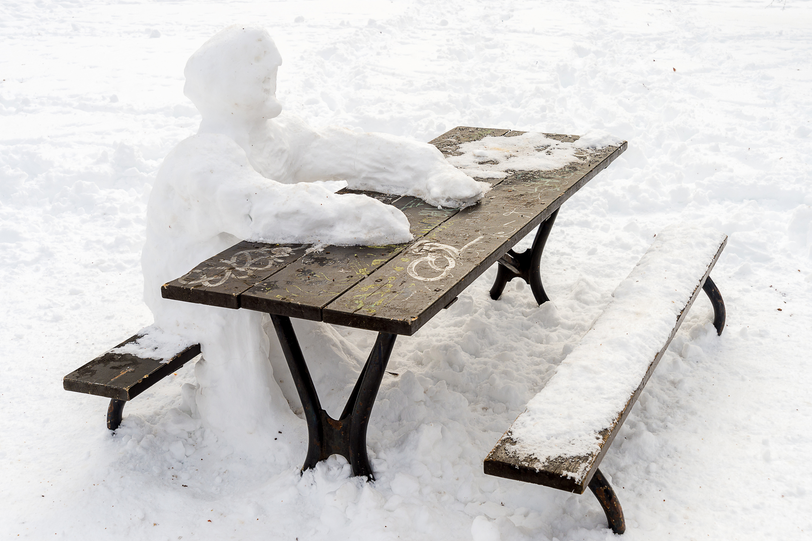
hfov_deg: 42.7
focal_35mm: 46
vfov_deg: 29.2
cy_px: 270
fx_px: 1037
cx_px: 406
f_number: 8
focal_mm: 45
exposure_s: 1/400
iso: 280
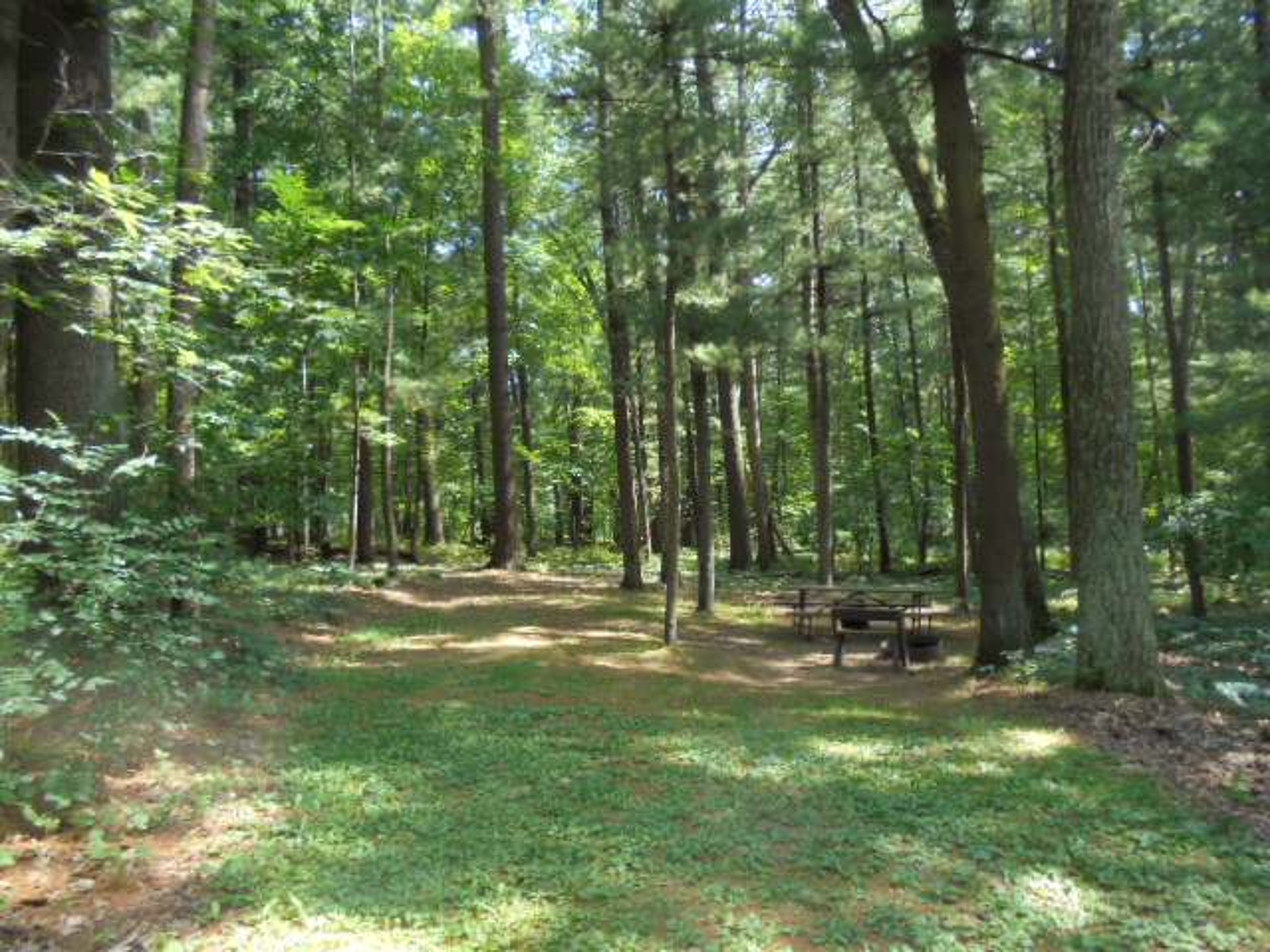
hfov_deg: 67.3
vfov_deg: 53.1
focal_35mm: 26
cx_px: 635
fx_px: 954
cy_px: 476
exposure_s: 1/60
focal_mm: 4.6
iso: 100
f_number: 3.5
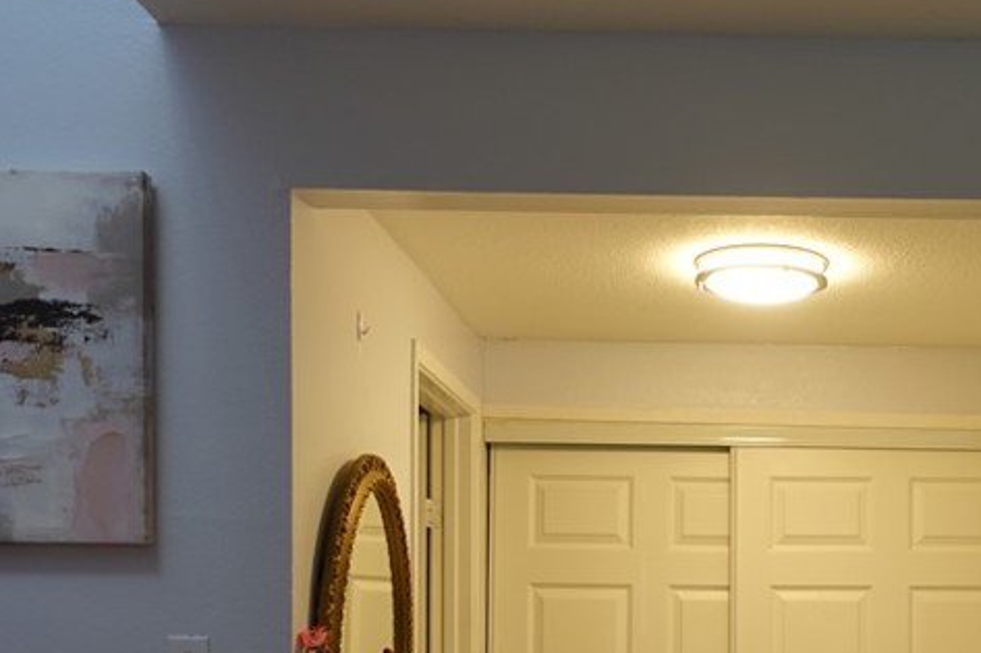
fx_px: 1416
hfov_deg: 36.8
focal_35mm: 52
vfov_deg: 24.6
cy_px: 679
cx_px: 792
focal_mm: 9.4
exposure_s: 1/30
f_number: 2
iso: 125
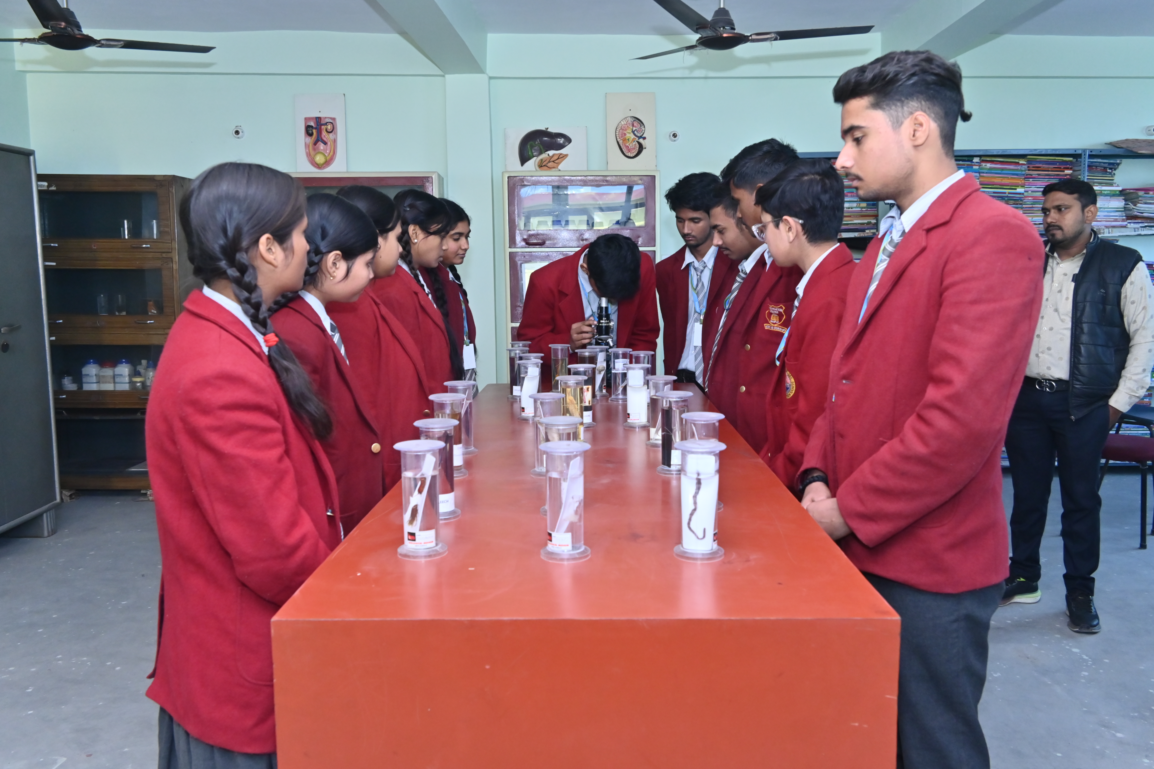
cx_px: 577
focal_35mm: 30
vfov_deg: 43.6
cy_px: 384
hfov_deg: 61.9
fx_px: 962
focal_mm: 20
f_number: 5.6
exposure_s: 1/160
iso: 800
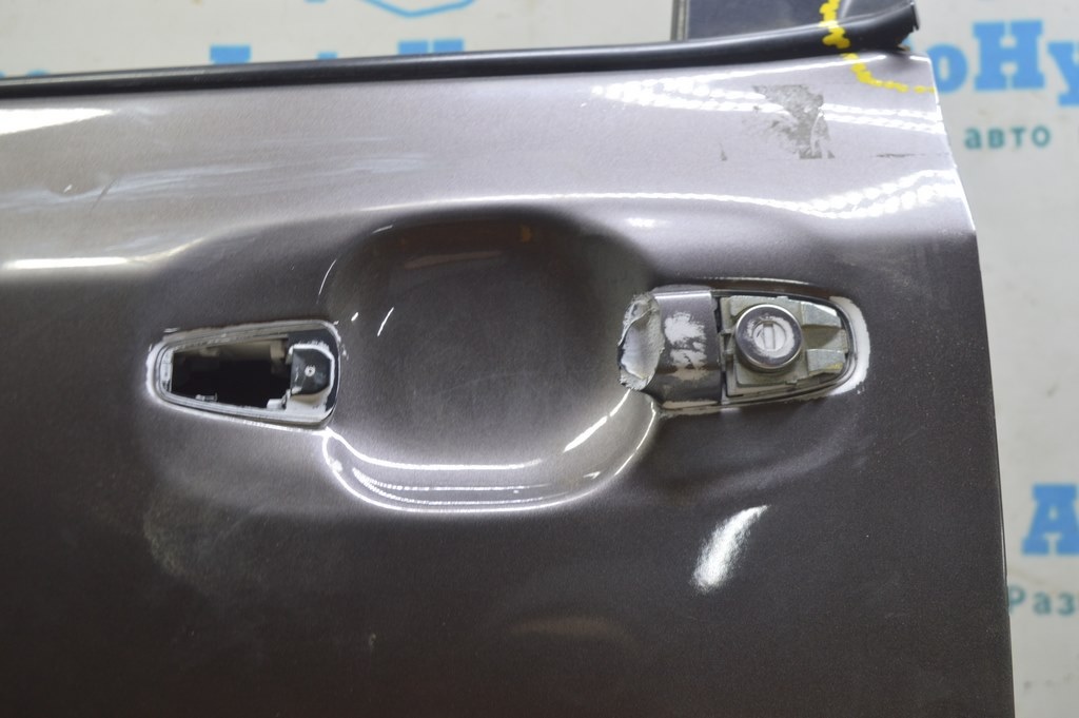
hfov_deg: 46.4
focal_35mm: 42
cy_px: 359
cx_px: 540
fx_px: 1258
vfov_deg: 31.8
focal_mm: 28
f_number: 5.6
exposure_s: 1/20
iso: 400
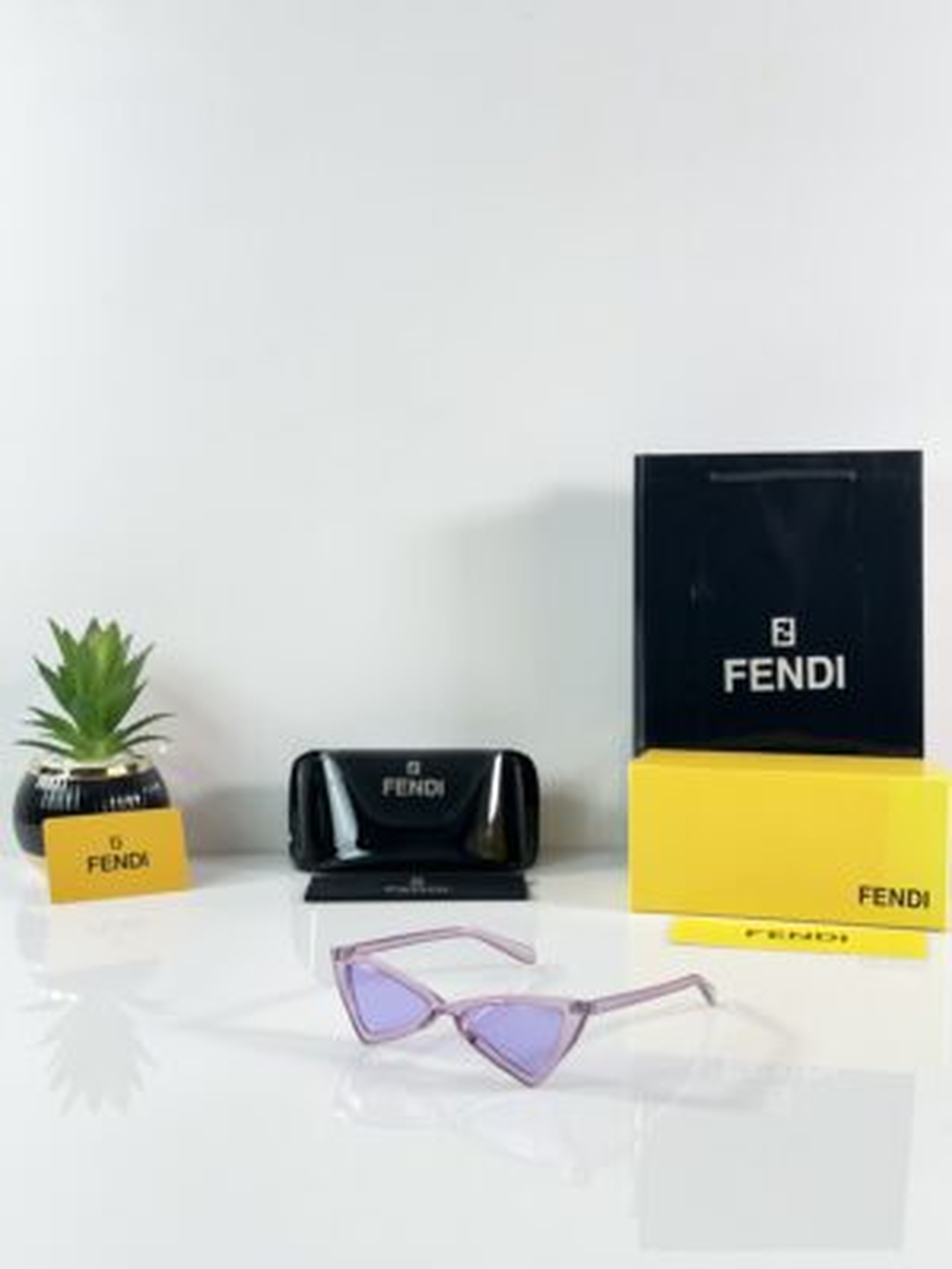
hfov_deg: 30.3
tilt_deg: -6.9
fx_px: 1760
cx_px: 476
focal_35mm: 48
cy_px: 634
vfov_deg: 39.7
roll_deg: +0.0
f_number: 1.78
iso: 64
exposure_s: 1/100
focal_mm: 6.86
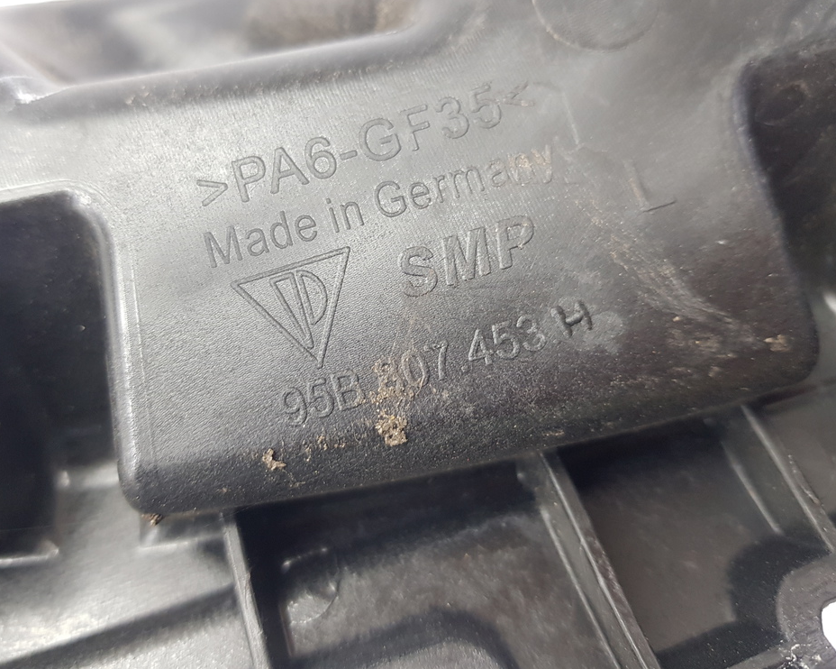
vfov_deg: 51.5
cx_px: 377
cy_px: 326
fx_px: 693
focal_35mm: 28
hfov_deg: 62.1
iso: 125
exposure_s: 1/50
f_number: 1.7
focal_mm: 4.2
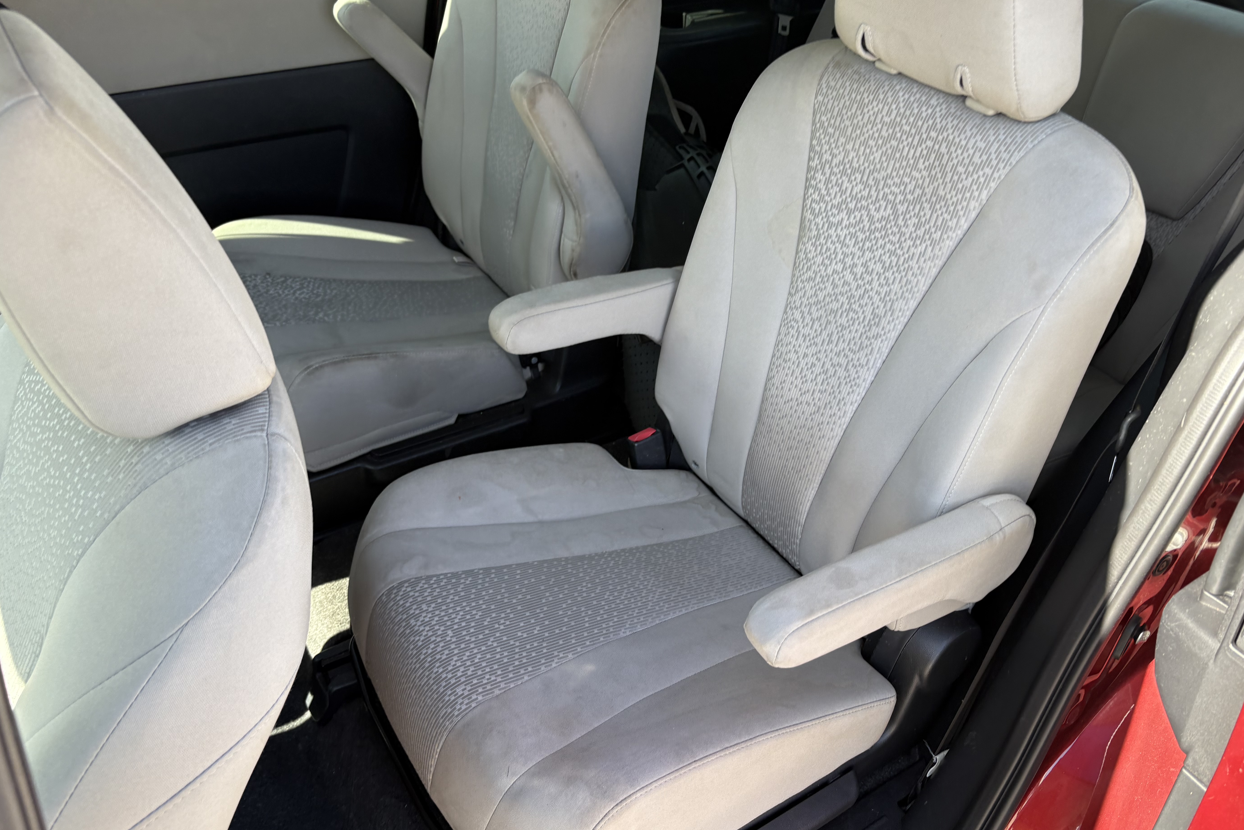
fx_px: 968
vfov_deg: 46.4
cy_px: 422
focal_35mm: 28
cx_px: 640
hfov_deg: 65.5
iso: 50
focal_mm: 5.96
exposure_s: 1/216
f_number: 1.6
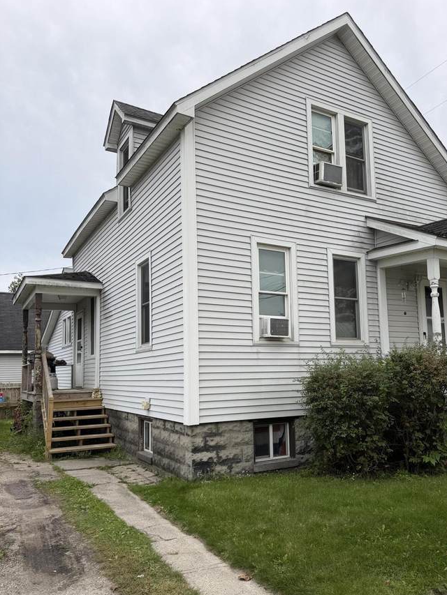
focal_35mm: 27
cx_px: 250
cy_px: 321
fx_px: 465
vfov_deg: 65.2
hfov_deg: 51.2
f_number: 1.78
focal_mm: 6.76
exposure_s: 1/1192
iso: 80
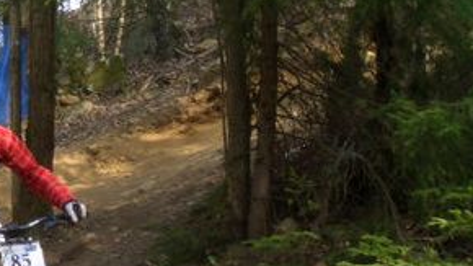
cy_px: 202
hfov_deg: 20.9
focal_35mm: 98
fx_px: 1229
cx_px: -19
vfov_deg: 12.3
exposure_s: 1/125
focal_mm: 4.8
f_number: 4
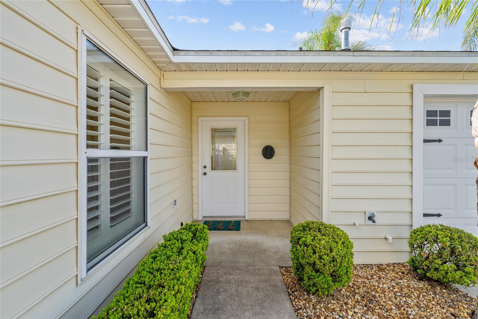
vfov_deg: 77.3
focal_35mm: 15
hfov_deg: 100.4
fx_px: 199
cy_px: 160
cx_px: 239
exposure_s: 1/125
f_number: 8
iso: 125
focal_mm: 15
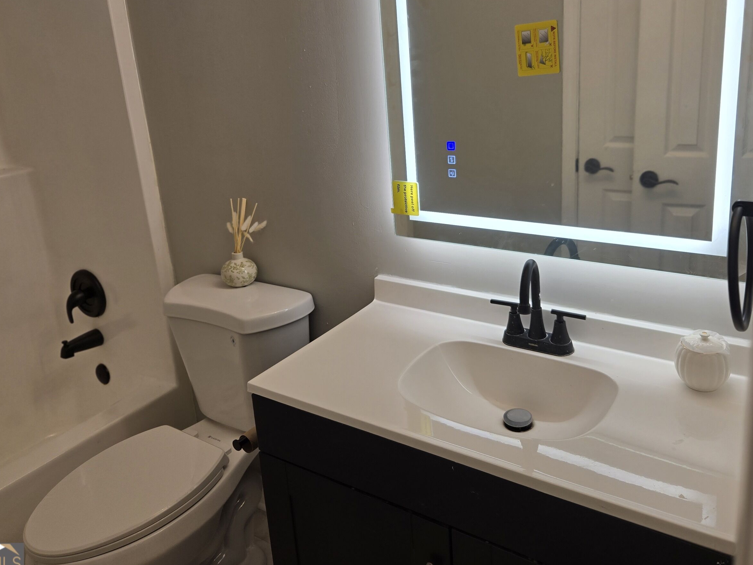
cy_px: 211
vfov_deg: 46.4
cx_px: 405
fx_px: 653
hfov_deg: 59.9
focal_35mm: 30
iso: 40
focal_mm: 5.4
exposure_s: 1/120
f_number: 1.8
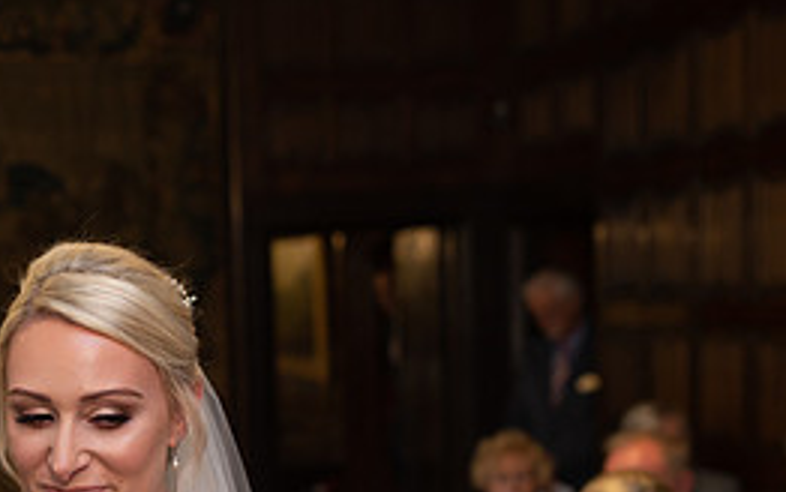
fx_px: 1693
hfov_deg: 25.2
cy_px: 426
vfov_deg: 16.4
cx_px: 57
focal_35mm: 79
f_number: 2.5
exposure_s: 1/80
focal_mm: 35
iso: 500
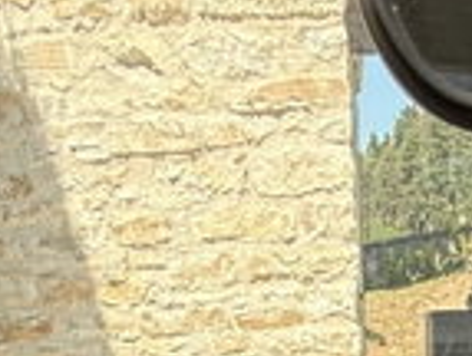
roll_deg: +2.1
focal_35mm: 75
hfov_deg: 25.4
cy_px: 939
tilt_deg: -31.5
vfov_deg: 12.9
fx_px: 1025
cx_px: 393
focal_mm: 2.22
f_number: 2.2
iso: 80
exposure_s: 1/99
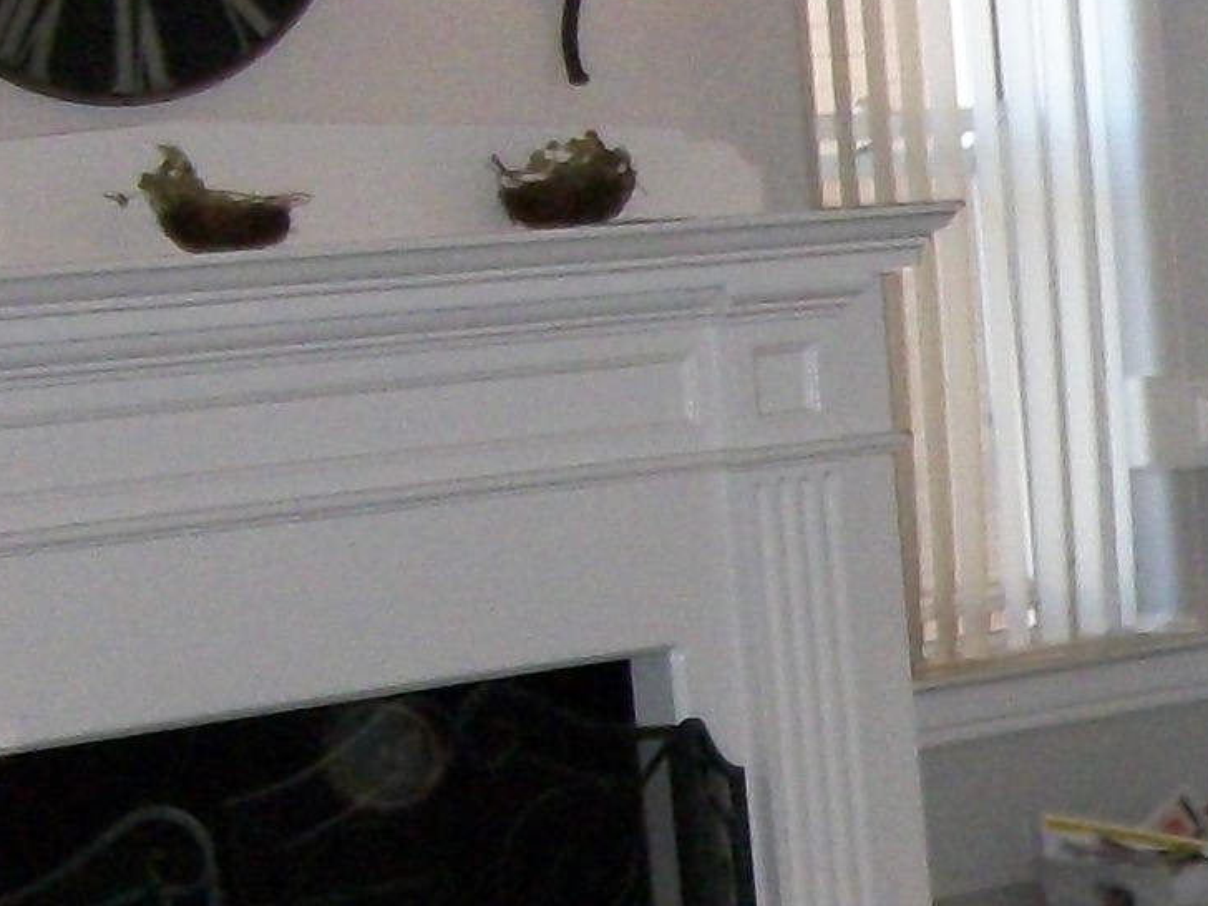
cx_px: 1815
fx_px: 4711
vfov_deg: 10.8
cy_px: 1065
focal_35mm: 135
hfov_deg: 13.7
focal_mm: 5.7
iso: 250
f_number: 2.9
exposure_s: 1/60
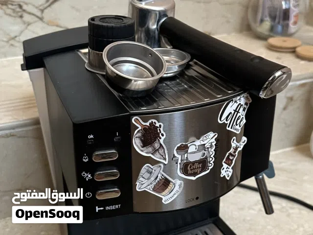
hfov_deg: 71.6
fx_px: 217
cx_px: 156
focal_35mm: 24
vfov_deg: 56.8
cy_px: 118
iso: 500
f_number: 1.78
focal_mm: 6.86
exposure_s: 1/60
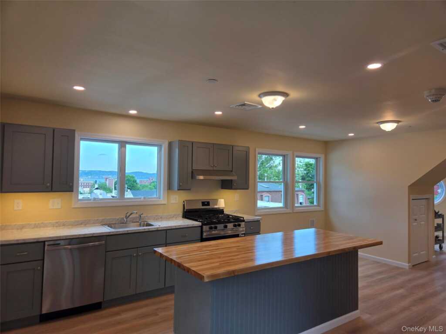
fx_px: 296
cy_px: 167
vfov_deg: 58.9
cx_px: 223
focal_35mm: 23
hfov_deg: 73.9
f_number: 1.8
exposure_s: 1/120
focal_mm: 5.4
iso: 40
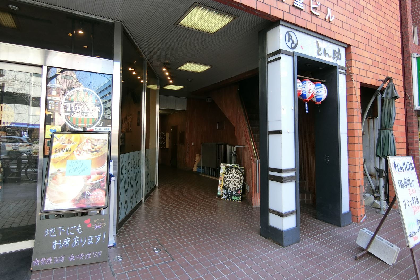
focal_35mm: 20
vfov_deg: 61.8
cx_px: 212
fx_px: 233
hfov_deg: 84.0
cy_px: 124
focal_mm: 4.06
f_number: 2.7
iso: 125
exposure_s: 1/125
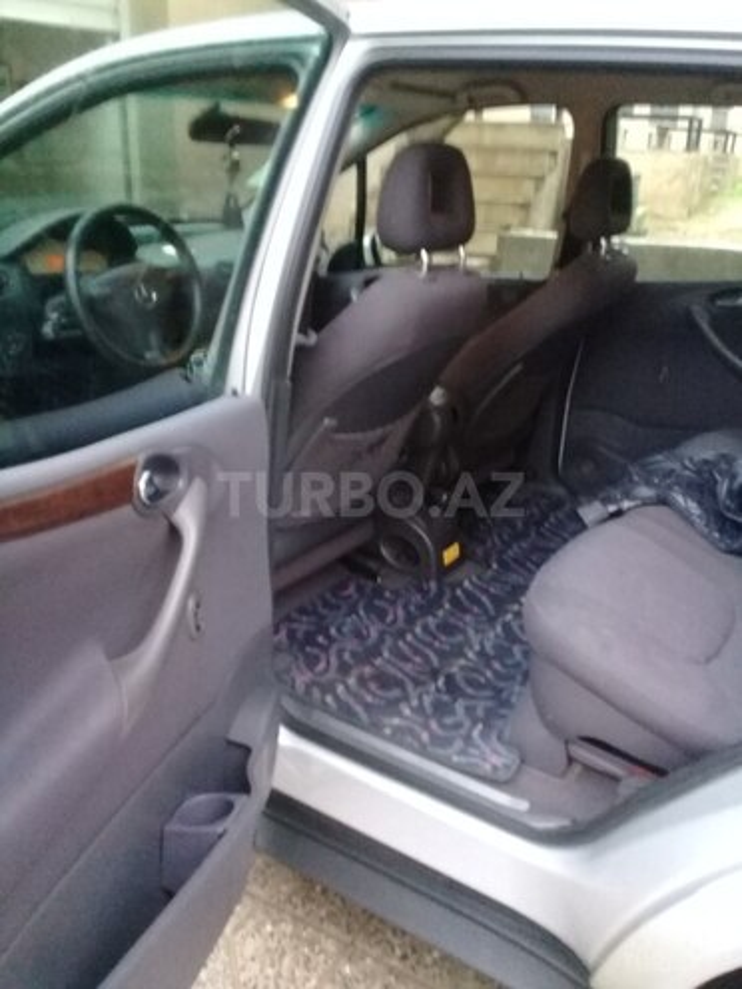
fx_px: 886
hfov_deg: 45.4
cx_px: 371
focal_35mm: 31
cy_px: 494
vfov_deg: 58.4
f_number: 2.2
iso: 500
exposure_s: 1/17
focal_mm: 3.3
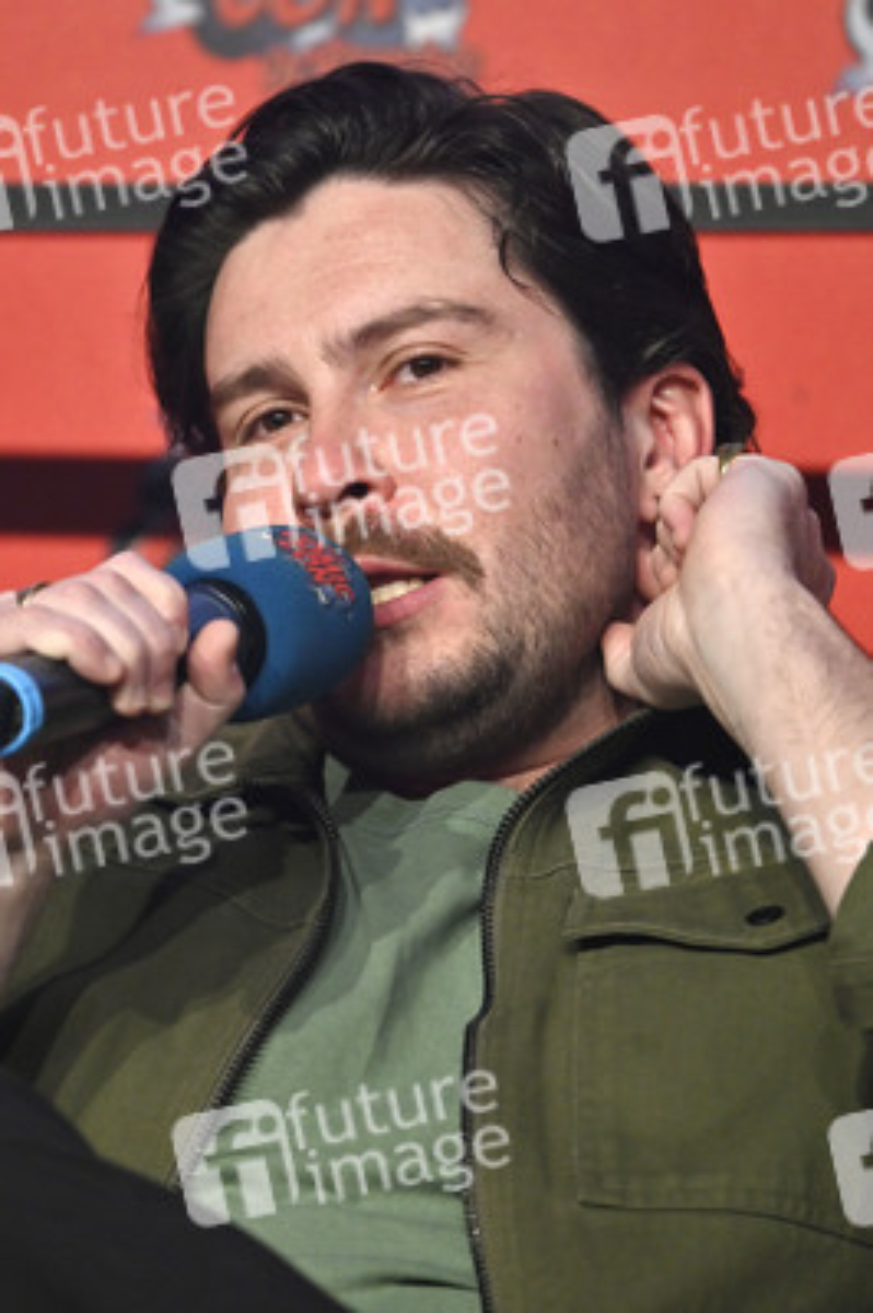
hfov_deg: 3.4
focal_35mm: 400
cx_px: 436
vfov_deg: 5.2
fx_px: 14574
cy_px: 656
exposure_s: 1/500
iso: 2000
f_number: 4.5
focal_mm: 400
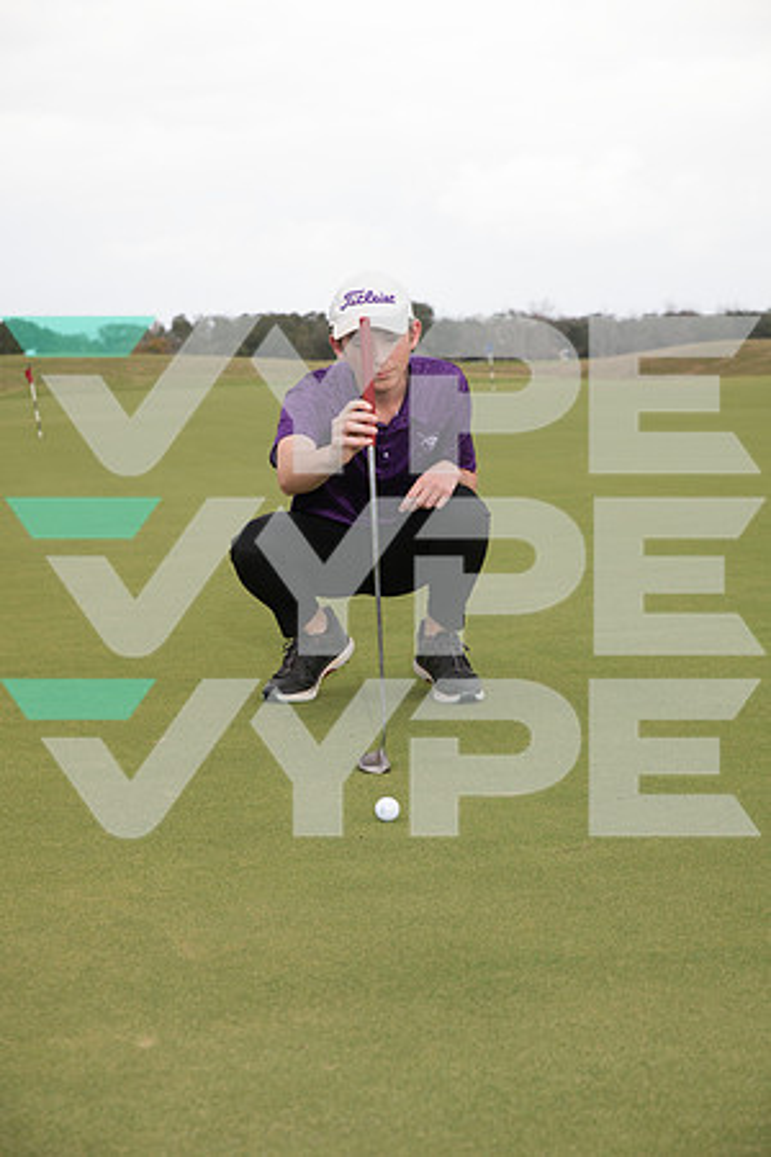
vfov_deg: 28.8
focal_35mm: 70
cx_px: 386
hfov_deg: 19.5
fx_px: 2249
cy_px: 578
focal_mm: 70
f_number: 6.3
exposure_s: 1/250
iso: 160
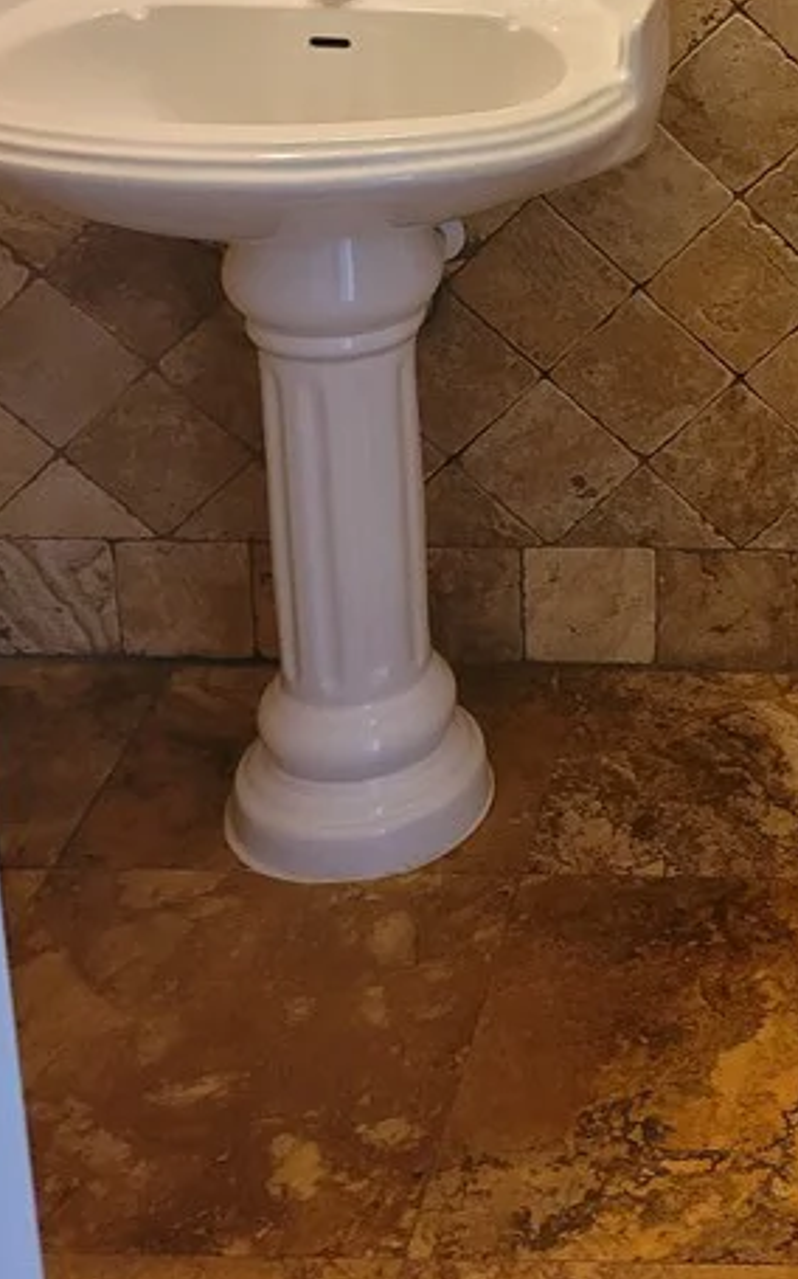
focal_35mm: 62
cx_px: 1014
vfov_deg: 31.0
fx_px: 2159
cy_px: 53
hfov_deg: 19.4
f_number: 1.8
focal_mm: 5.4
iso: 320
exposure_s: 1/40
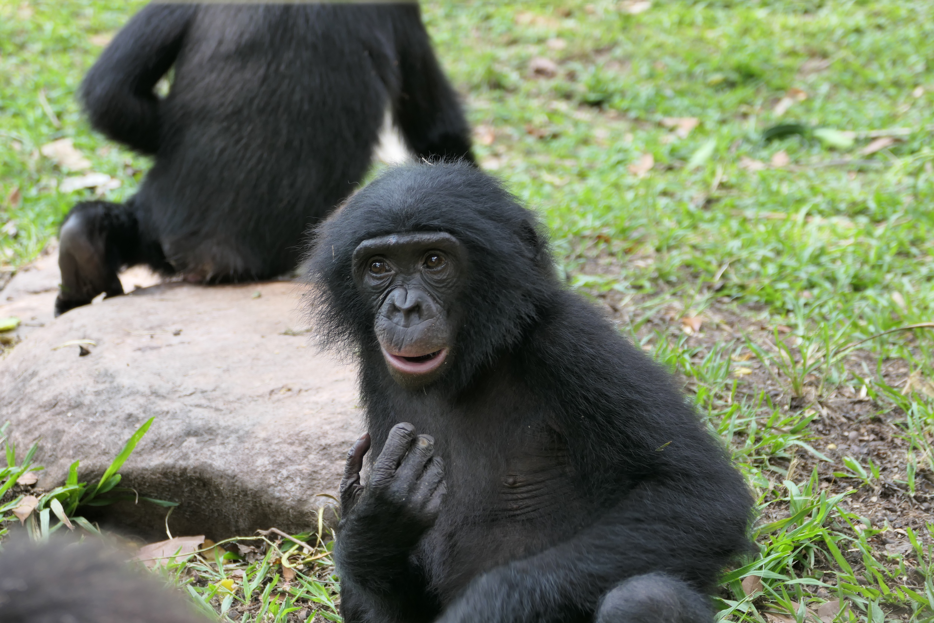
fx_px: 3165
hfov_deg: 16.8
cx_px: 467
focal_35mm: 122
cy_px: 312
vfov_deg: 11.2
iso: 125
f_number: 3.9
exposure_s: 1/160
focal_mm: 44.41
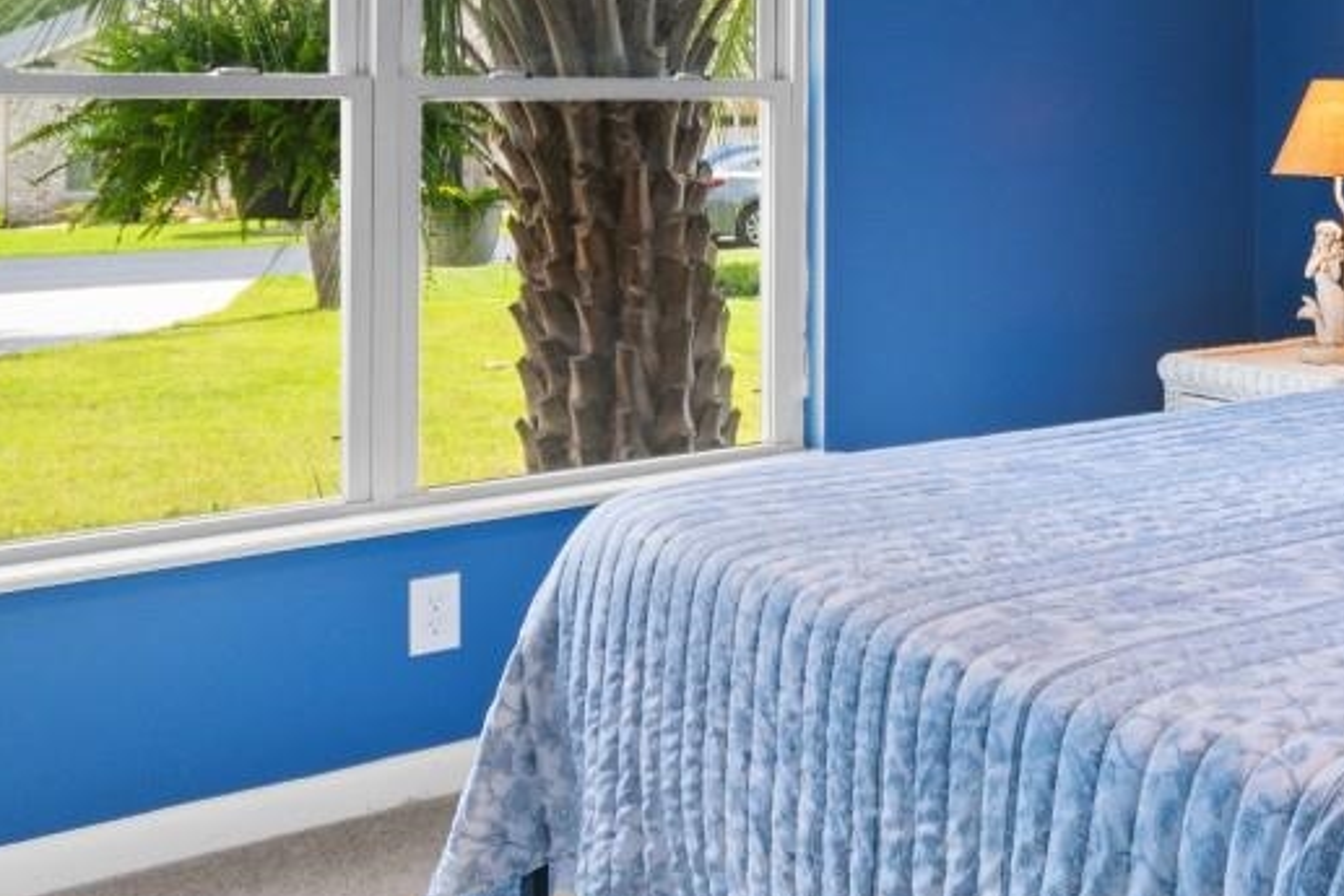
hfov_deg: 39.0
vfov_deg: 27.6
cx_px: 1204
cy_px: 93
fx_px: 1755
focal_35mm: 47
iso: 100
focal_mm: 10
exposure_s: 1/13
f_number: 4.5
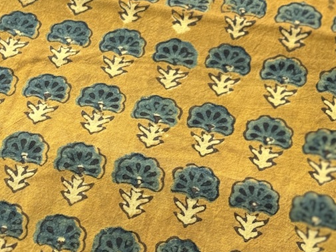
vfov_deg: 15.6
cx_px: 89
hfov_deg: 20.5
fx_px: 922
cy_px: 138
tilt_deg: -60.0
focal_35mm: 95
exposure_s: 1/488
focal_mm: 6.76
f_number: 1.78
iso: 64
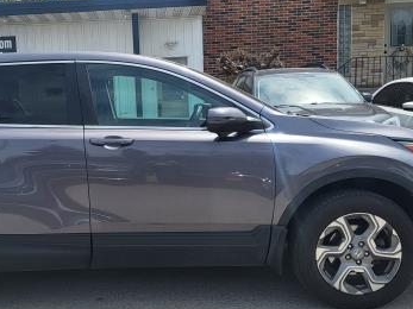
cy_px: 168
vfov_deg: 30.2
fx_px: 572
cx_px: 127
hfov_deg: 39.1
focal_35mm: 48
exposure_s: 1/1978
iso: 40
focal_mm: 5.4
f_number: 1.8
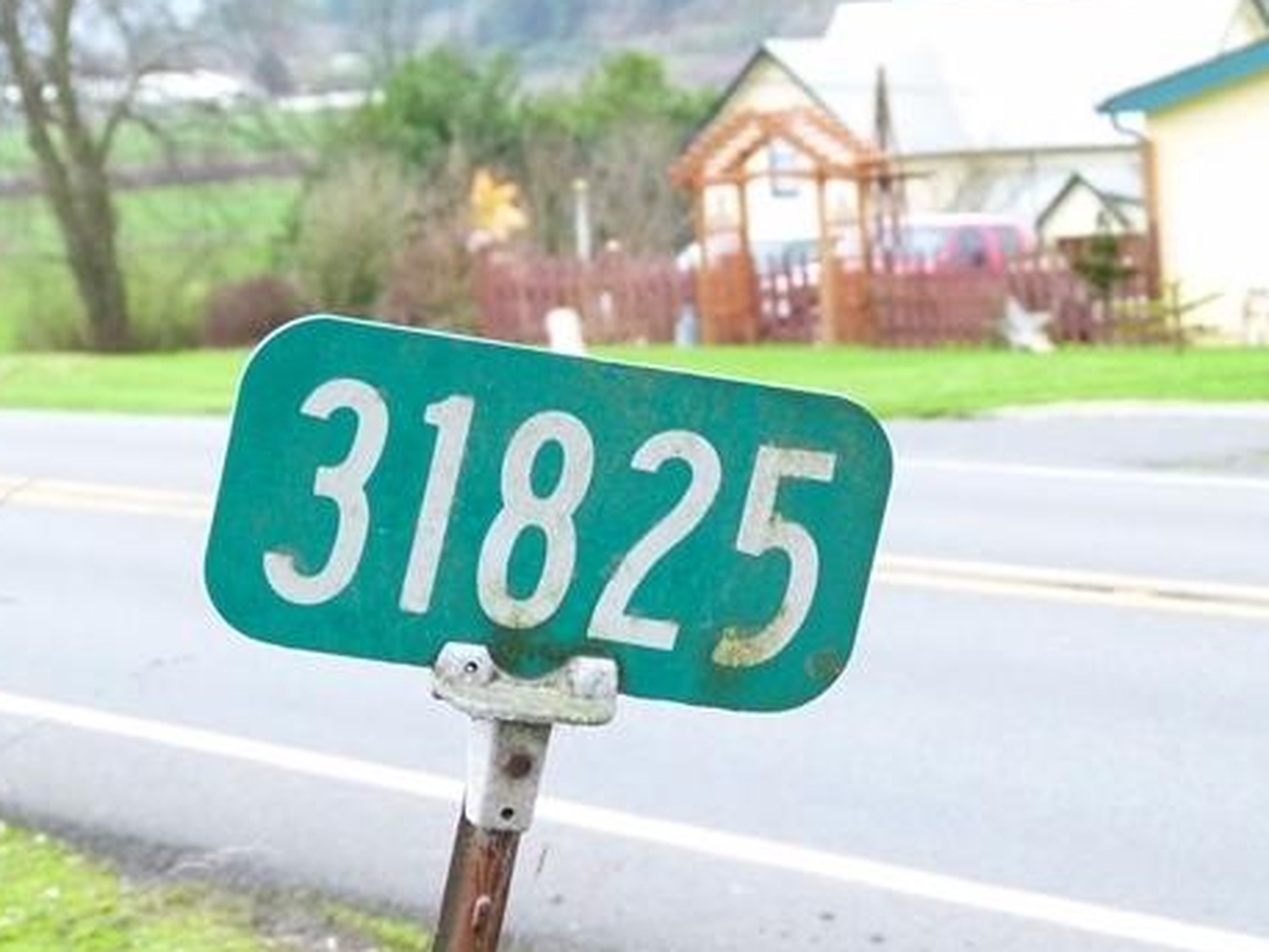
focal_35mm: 176
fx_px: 6455
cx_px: 759
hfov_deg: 11.2
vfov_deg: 8.4
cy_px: 606
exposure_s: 1/80
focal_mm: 22.6
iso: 320
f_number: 3.6
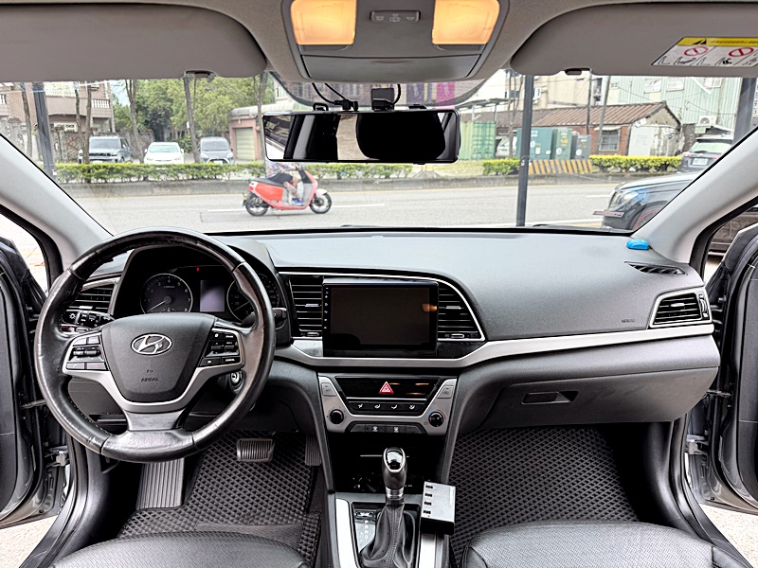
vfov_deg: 56.8
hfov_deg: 71.6
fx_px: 526
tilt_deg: -14.6
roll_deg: -0.2
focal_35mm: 24
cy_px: 284
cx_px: 379
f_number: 1.78
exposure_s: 1/121
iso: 50
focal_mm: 6.76
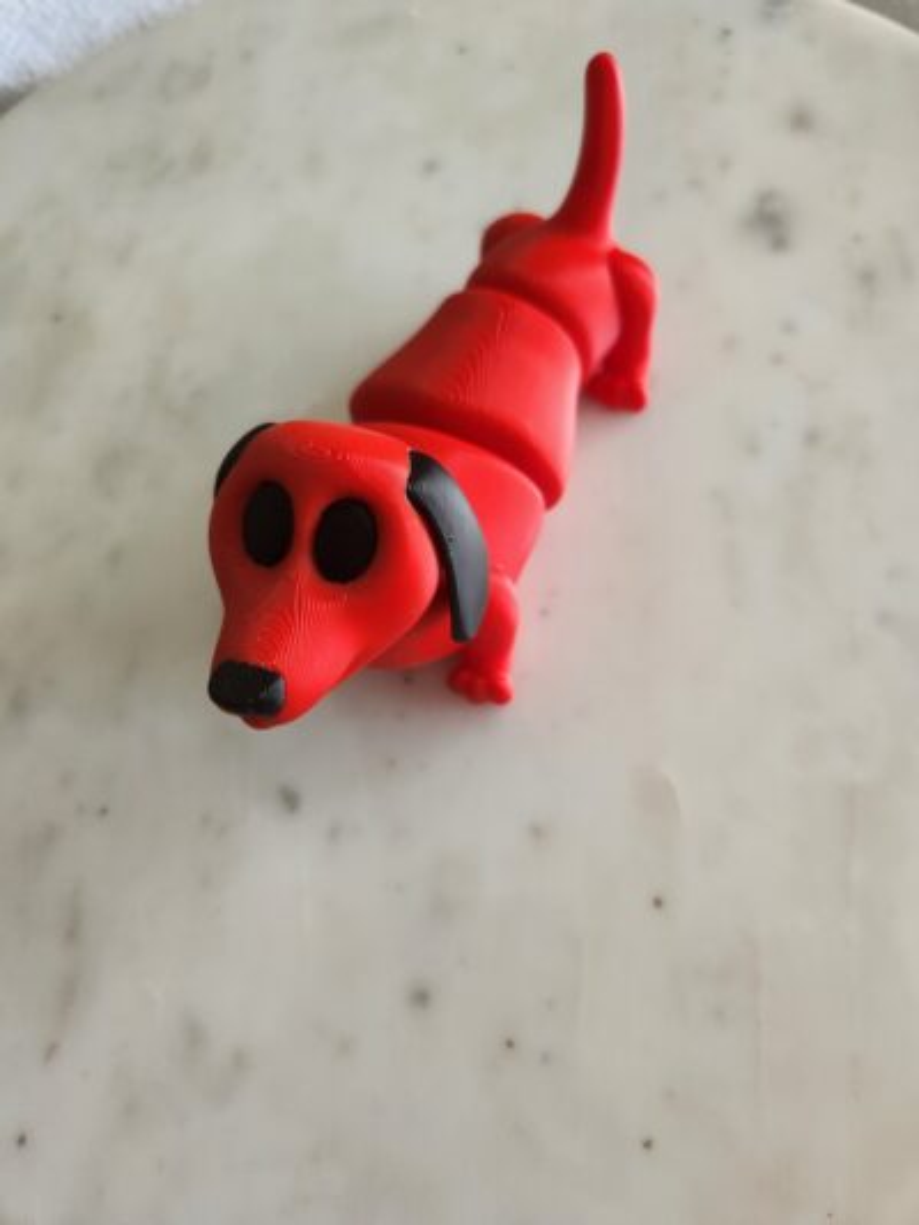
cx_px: 460
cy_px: 612
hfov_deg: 58.9
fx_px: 814
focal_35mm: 23
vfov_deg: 73.9
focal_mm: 5.4
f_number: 1.8
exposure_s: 1/120
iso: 250
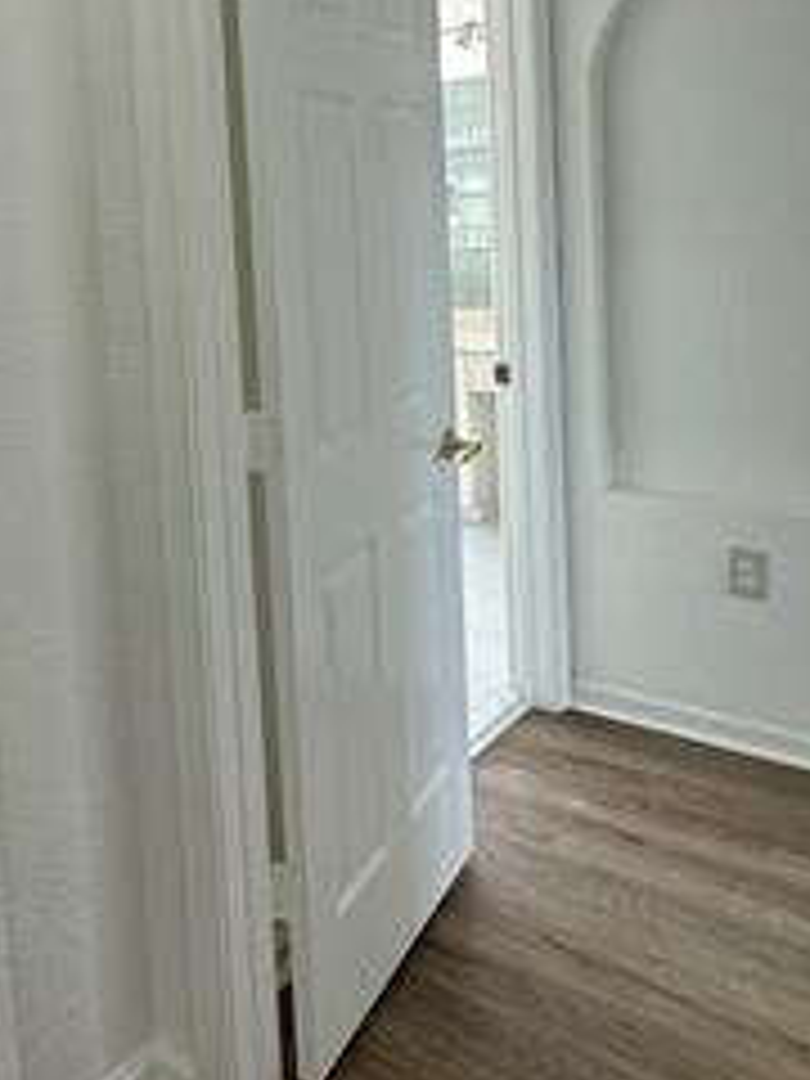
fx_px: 1092
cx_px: -36
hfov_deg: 35.9
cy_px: 324
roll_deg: +4.2
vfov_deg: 51.2
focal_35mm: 35
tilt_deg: -4.4
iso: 64
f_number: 2.2
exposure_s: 1/120
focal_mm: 2.22
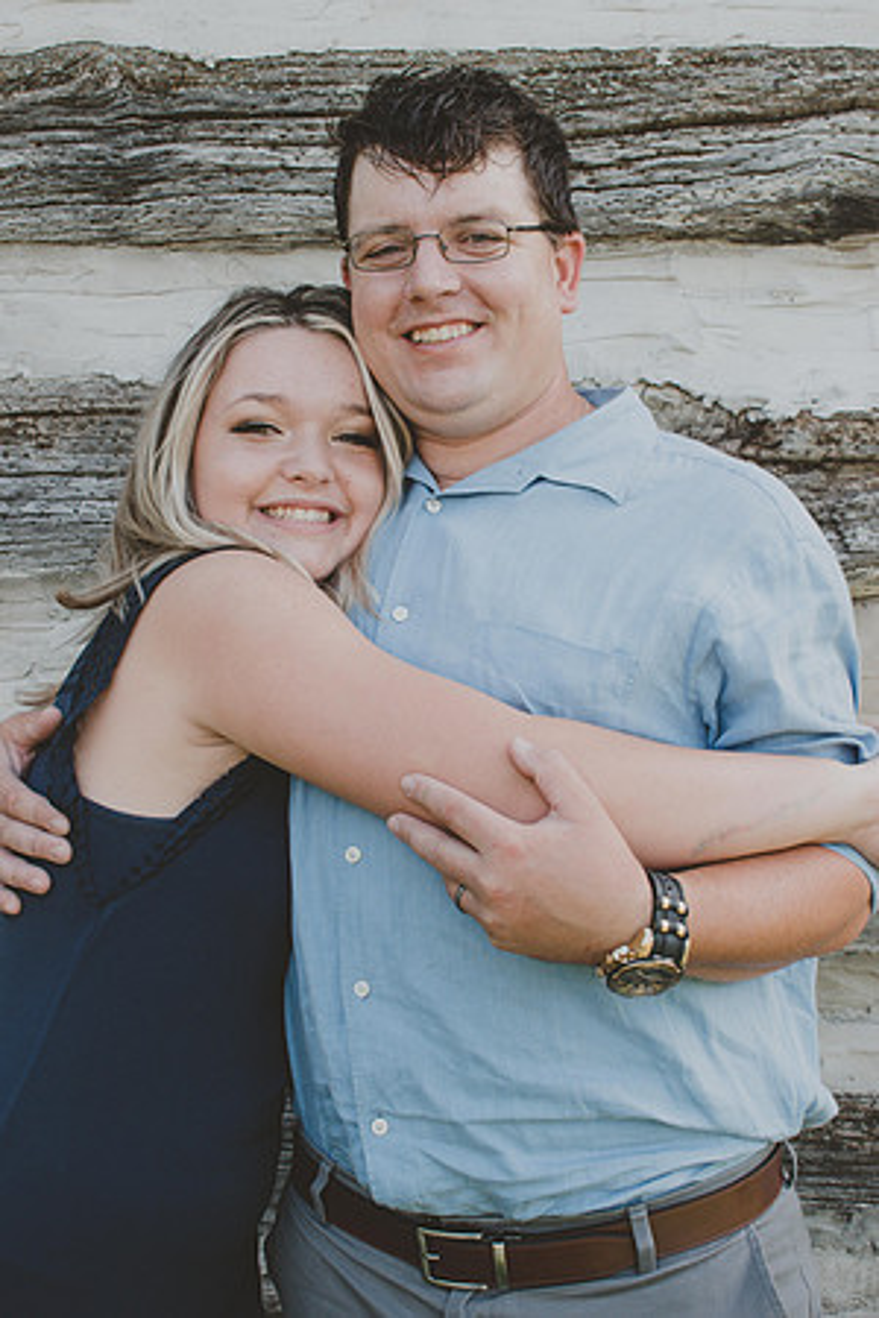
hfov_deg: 26.5
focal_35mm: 51
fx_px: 1868
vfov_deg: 38.9
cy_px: 659
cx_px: 440
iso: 400
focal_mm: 34
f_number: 7.1
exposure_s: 1/200
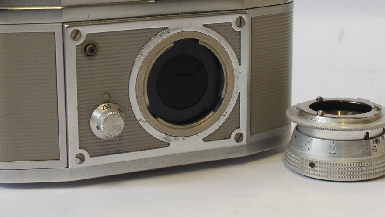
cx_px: 180
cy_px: 68
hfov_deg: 23.9
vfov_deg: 13.6
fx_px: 909
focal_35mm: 89
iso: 400
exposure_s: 1/50
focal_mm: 30
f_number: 7.1
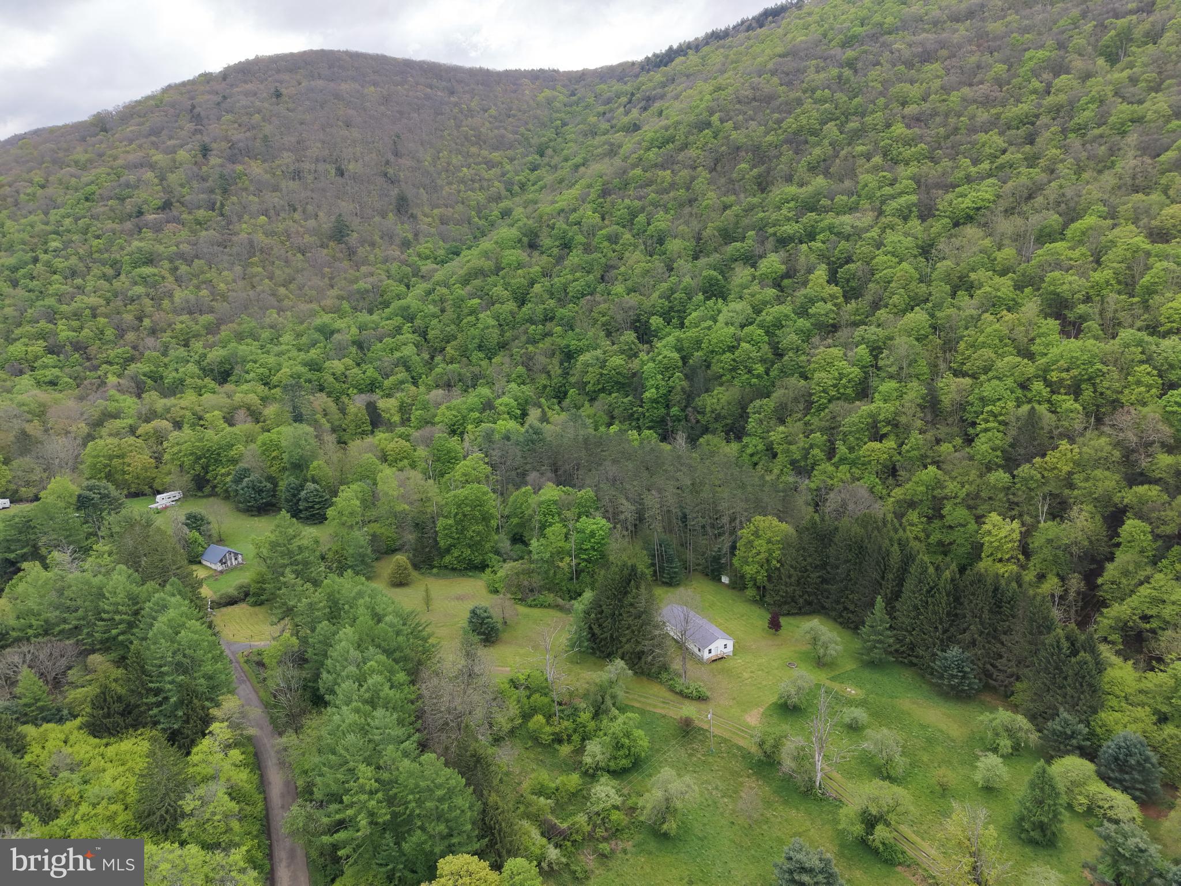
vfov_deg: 56.8
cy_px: 443
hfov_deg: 71.6
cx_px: 590
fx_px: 819
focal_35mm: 24
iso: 400
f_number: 1.8
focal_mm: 8.67
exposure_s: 1/1600
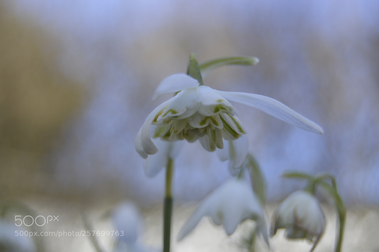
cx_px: 190
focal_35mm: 75
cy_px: 126
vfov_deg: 18.2
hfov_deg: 27.0
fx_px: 789
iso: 100
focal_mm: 50
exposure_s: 1/160
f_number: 6.3
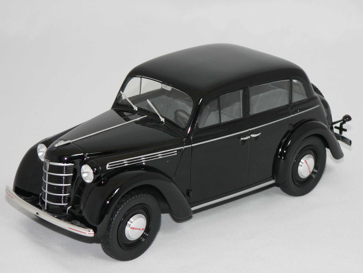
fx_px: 1143
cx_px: 182
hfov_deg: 18.0
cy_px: 136
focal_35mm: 109
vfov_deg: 13.6
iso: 80
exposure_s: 1/60
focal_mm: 18.2
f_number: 3.2
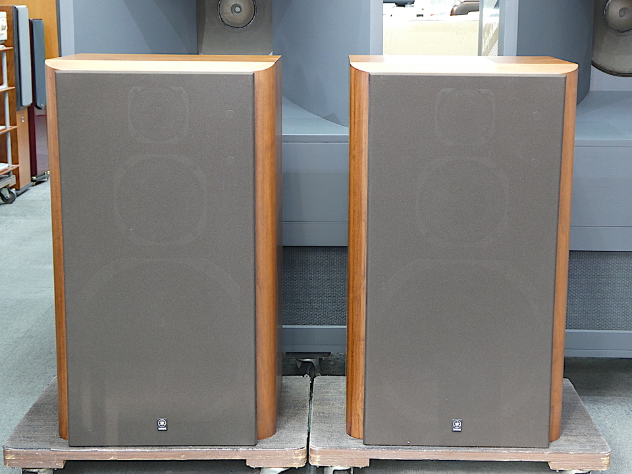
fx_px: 1114
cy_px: 237
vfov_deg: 24.0
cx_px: 316
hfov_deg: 31.7
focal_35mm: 61
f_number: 4.3
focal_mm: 10.9
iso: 200
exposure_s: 1/1.6
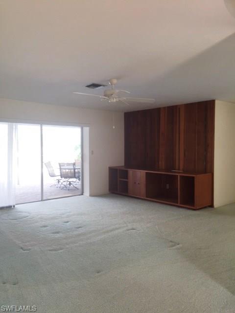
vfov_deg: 61.7
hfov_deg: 48.2
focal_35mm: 29
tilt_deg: -2.3
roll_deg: +0.4
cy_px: 156
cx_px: 118
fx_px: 262
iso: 40
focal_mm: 4.15
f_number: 2.2
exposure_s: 1/60
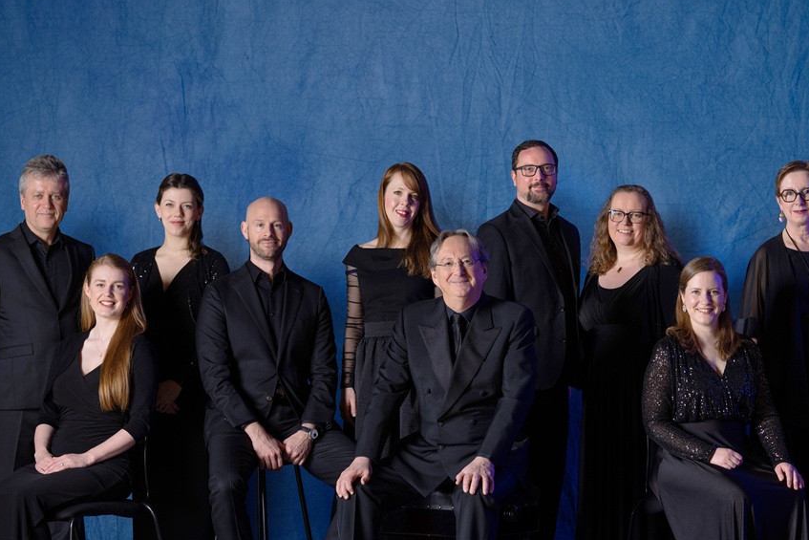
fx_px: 2922
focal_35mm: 130
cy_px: 297
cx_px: 502
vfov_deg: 10.6
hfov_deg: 15.7
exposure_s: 1/400
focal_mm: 85
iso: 100
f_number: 4.5
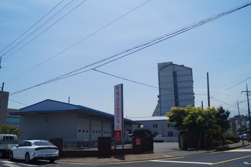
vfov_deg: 43.5
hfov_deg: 62.0
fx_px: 209
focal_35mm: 30
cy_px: 84
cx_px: 126
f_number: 13
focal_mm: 20
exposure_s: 1/250
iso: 100
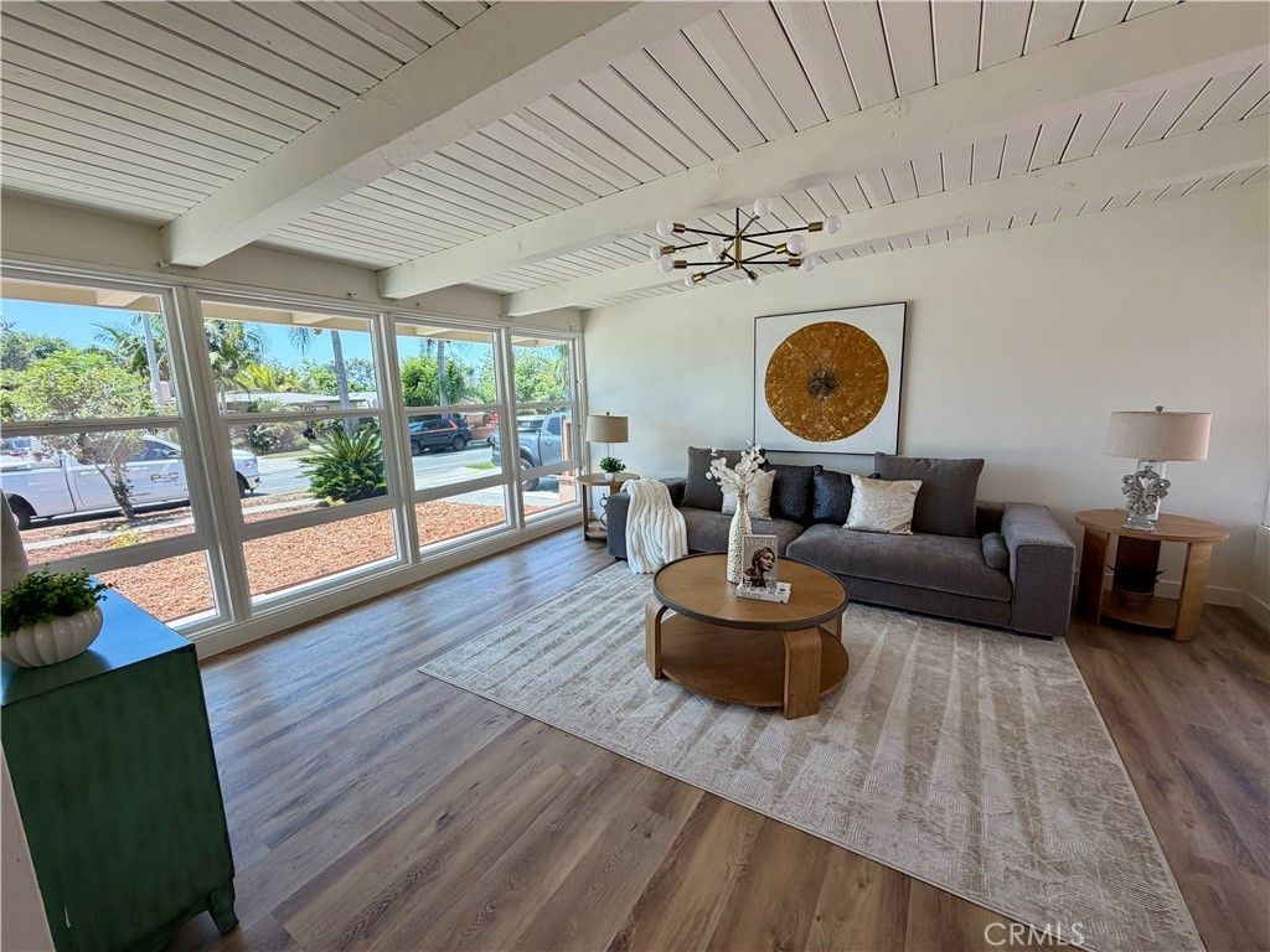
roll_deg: +1.7
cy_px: 476
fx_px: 514
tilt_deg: -9.0
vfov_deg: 85.7
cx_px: 635
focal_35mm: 14
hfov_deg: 102.1
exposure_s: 1/123
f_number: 2.2
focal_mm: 2.22
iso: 40
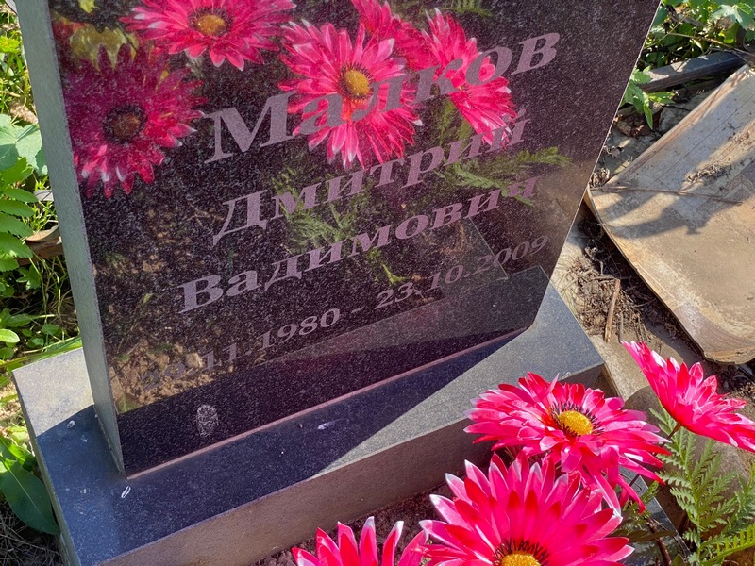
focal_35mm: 52
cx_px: 378
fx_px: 1134
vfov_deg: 28.0
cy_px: 283
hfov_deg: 36.8
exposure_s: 1/440
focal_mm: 6
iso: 20
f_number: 2
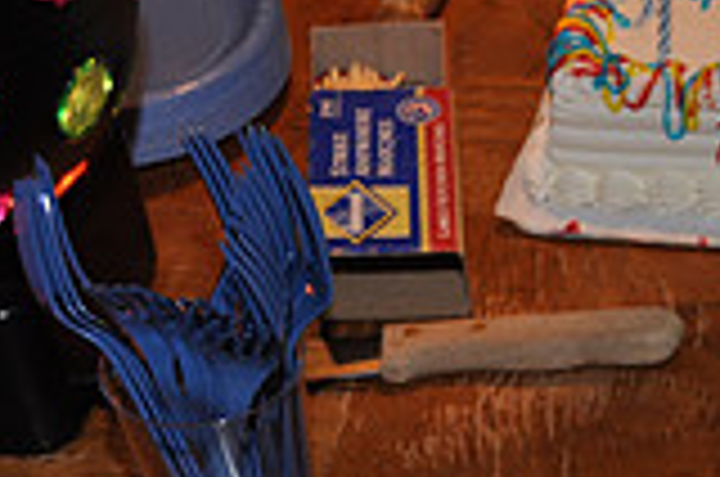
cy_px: 758
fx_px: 2176
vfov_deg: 11.8
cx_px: 891
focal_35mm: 109
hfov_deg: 17.8
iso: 280
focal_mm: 20
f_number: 4
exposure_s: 1/60
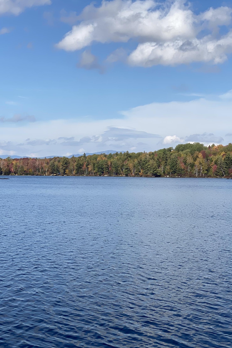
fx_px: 706
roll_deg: -0.8
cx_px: 130
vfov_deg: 27.7
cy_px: 175
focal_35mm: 73
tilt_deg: +0.7
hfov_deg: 18.7
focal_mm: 6
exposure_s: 1/1597
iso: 20
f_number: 2
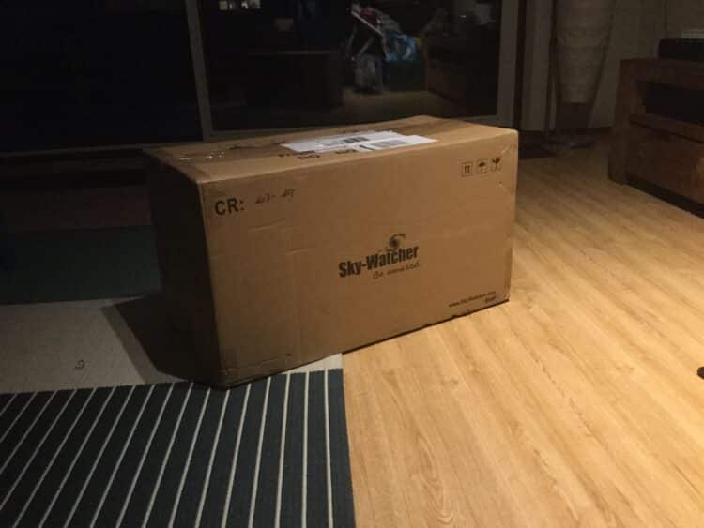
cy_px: 264
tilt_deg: -22.5
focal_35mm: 31
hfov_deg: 58.3
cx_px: 352
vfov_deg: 45.5
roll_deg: +2.3
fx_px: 631
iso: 250
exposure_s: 1/17
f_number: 2.4
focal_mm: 3.3
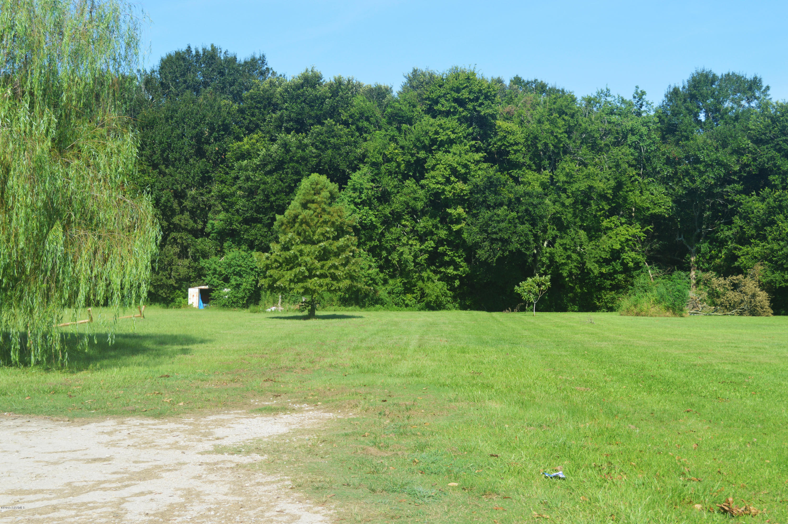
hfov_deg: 37.9
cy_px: 262
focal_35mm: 52
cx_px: 394
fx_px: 1148
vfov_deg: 25.7
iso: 100
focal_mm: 35
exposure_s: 1/200
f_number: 7.1
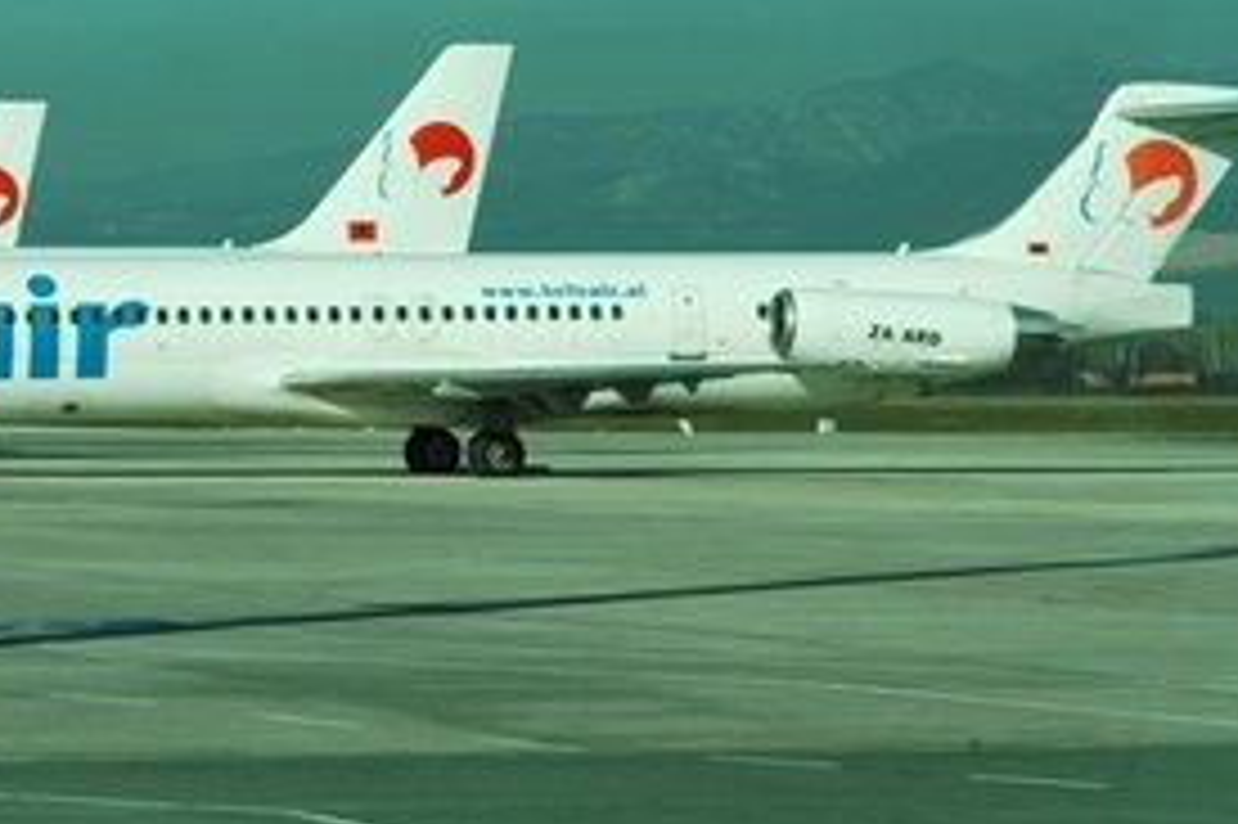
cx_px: 212
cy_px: 304
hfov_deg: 10.1
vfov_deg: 6.8
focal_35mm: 203
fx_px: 6976
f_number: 9
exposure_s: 1/320
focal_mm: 62
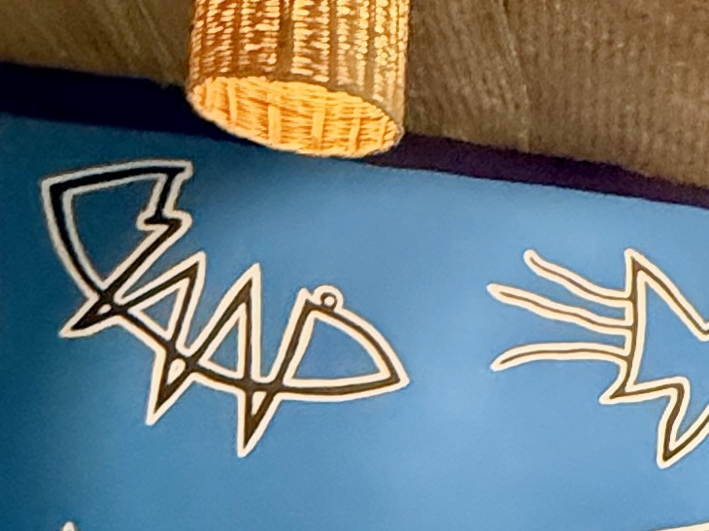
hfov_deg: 21.8
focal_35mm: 58
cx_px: 1263
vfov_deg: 21.6
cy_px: 771
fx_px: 1188
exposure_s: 1/60
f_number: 2.2
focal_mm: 2.22
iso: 800
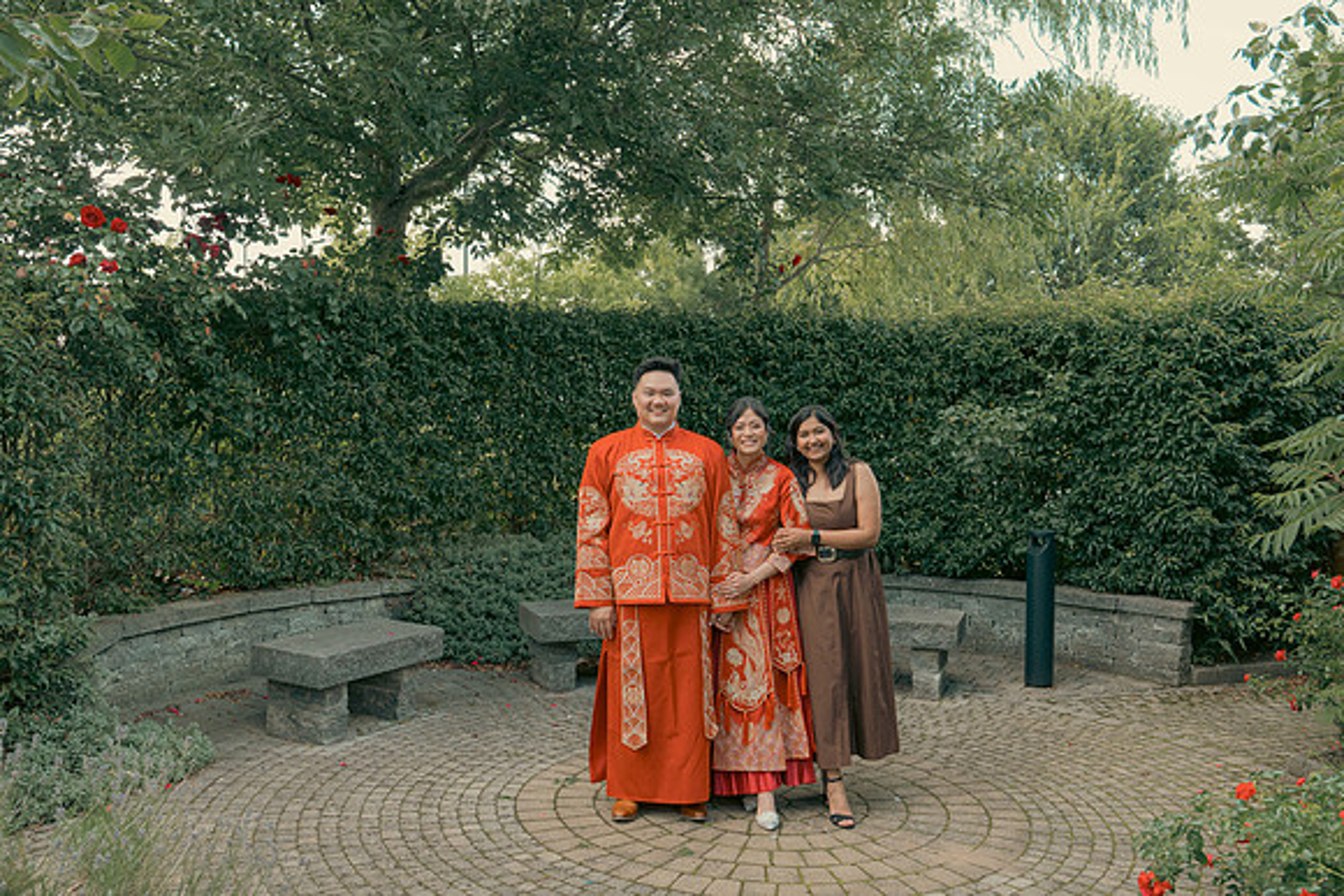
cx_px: 672
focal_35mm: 34
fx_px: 1270
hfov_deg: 55.8
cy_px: 448
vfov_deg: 38.9
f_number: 5.6
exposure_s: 1/160
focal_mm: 34
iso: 500
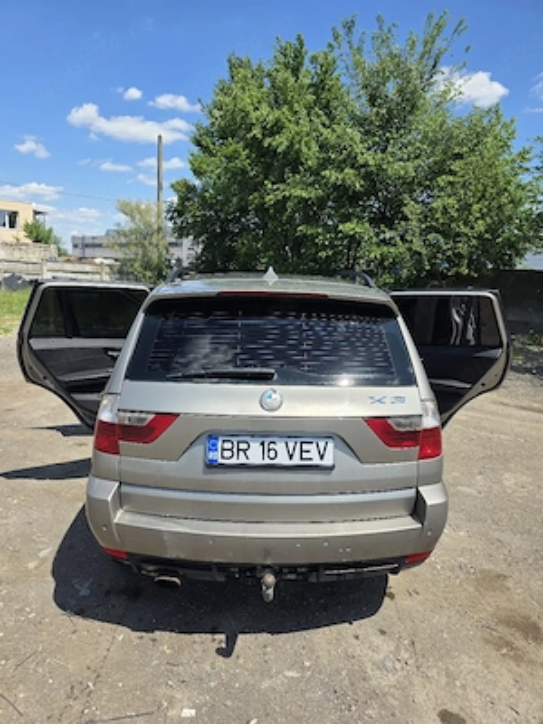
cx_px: 272
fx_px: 481
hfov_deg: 58.9
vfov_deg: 73.9
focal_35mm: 23
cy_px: 362
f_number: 1.7
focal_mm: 6.3
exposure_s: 1/5000
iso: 80
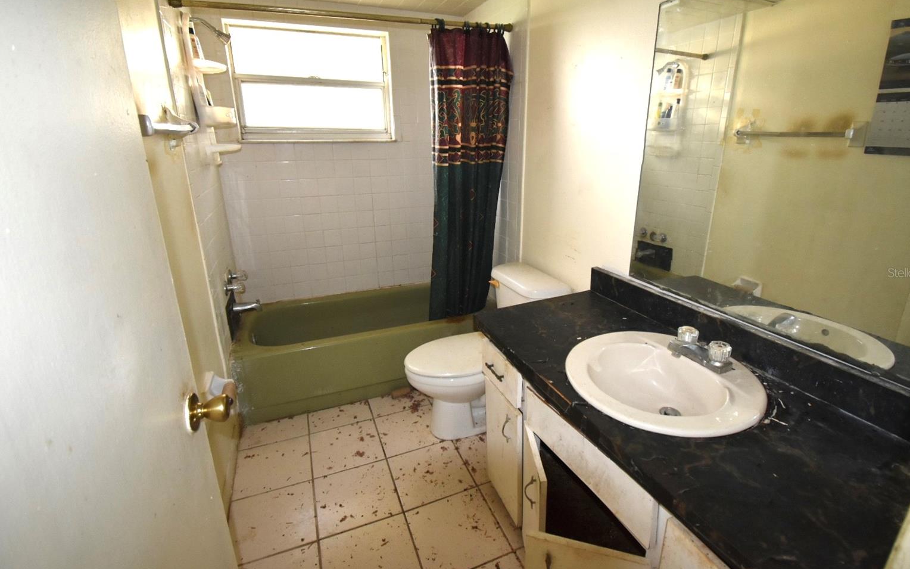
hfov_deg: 97.8
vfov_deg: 71.2
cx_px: 467
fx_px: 397
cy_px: 272
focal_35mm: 16
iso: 1000
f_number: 4.5
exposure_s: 1/60
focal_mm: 10
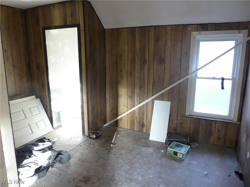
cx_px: 125
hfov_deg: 69.4
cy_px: 94
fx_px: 181
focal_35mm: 25
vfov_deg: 54.9
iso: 800
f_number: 3.3
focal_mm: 4.3
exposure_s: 1/25
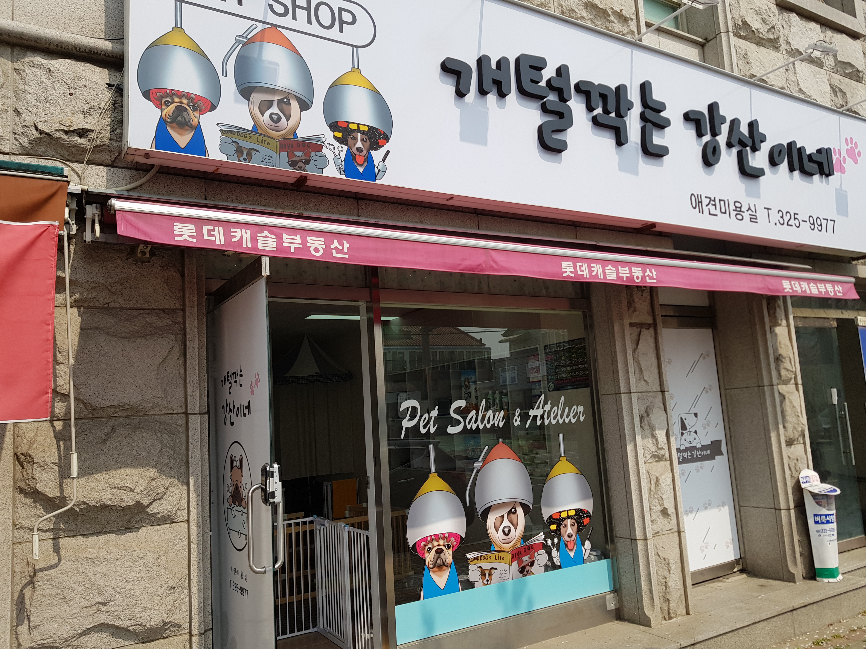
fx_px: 650
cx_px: 433
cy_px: 324
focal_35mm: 26
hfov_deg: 67.3
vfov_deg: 53.1
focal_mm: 4.3
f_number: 1.7
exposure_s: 1/2288
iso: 40
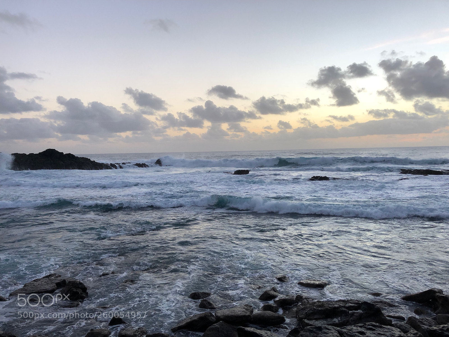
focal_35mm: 28
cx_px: 224
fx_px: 363
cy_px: 168
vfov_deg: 49.7
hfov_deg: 63.4
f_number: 1.8
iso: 25
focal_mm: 3.99
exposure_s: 1/50
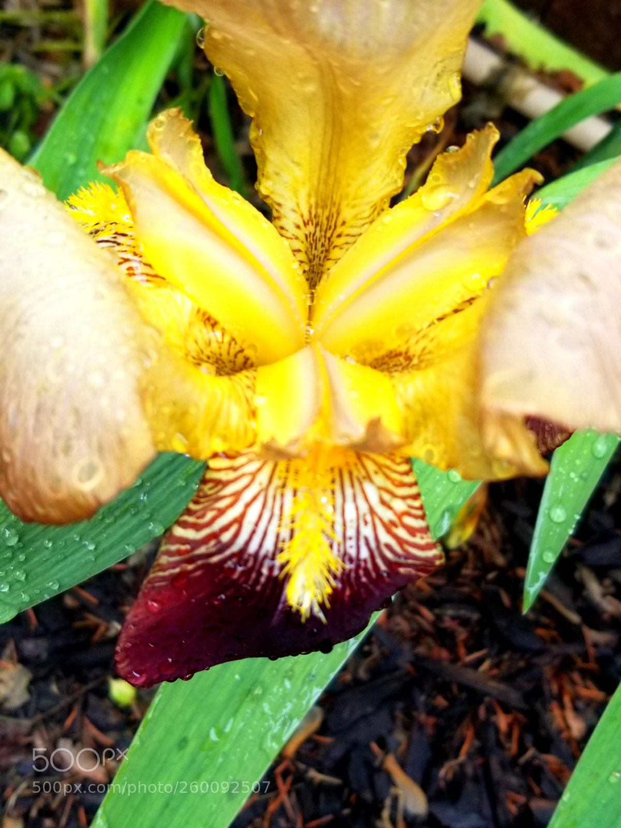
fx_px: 622
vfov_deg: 67.3
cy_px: 414
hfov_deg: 53.1
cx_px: 310
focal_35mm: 26
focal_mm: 4.25
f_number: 1.7
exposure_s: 1/190
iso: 50
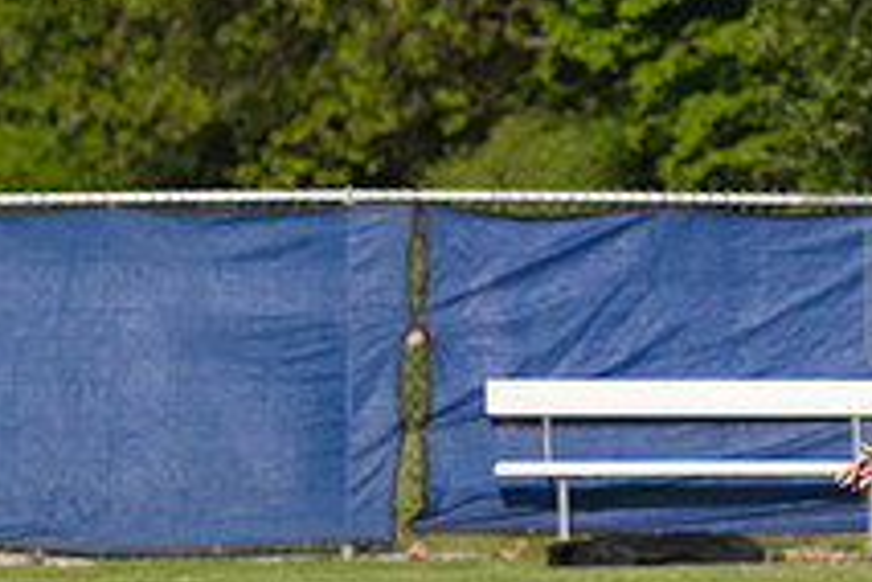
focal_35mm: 673
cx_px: 987
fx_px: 16300
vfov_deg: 2.0
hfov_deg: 3.1
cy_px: 369
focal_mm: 165
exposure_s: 1/1600
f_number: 5.6
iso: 250
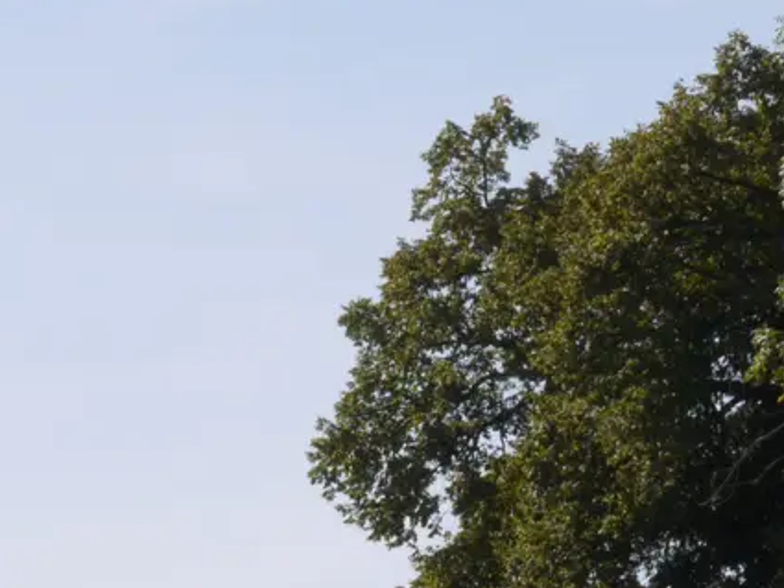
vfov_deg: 5.4
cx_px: 142
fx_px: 6139
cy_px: 863
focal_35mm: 271
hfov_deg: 7.3
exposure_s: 1/100
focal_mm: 45
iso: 100
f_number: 18
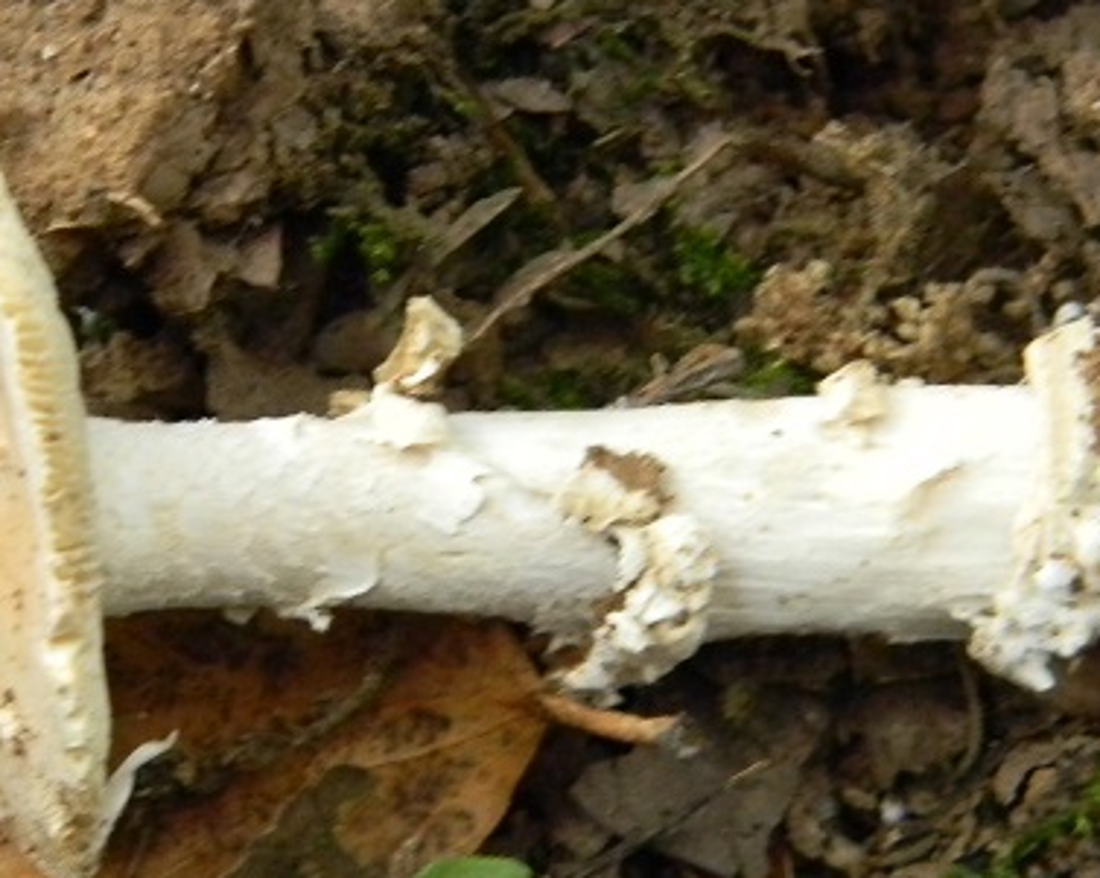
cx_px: 534
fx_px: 5595
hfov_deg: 11.2
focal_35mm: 172
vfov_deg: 9.0
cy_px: 478
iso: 400
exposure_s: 1/34.6
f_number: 4.5
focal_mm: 15.1
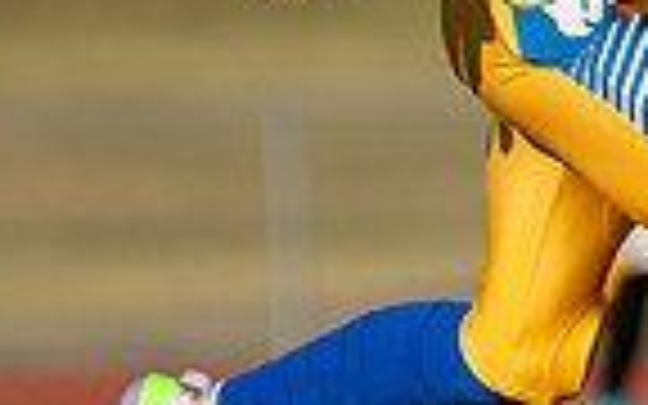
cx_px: 985
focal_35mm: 1124
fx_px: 19850
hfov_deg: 1.9
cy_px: -152
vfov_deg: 1.2
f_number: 2.8
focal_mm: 200
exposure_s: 1/4000
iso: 200
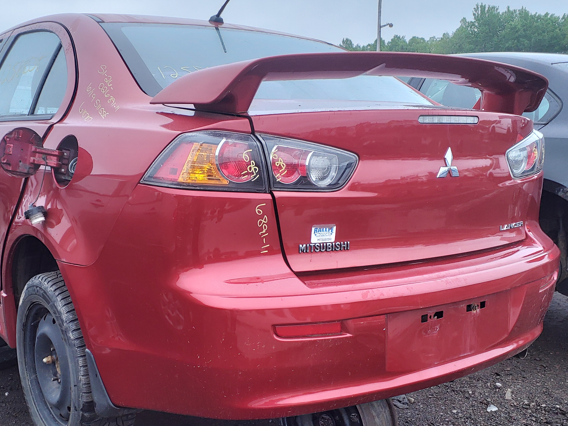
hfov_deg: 50.9
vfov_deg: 39.6
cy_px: 246
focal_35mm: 36
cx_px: 217
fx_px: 591
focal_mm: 3.58
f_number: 1.9
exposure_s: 1/60
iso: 40
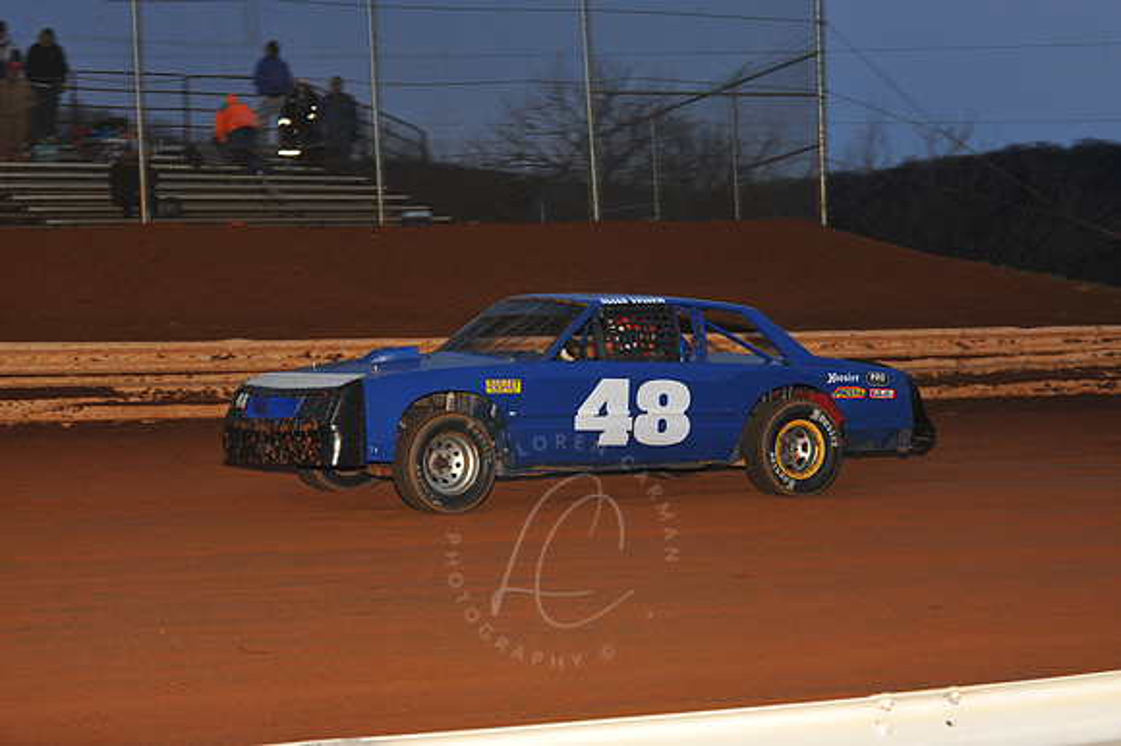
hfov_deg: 22.2
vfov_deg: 14.8
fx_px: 2863
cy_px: 373
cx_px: 560
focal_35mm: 92
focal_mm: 92
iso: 1250
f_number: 7.1
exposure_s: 1/320
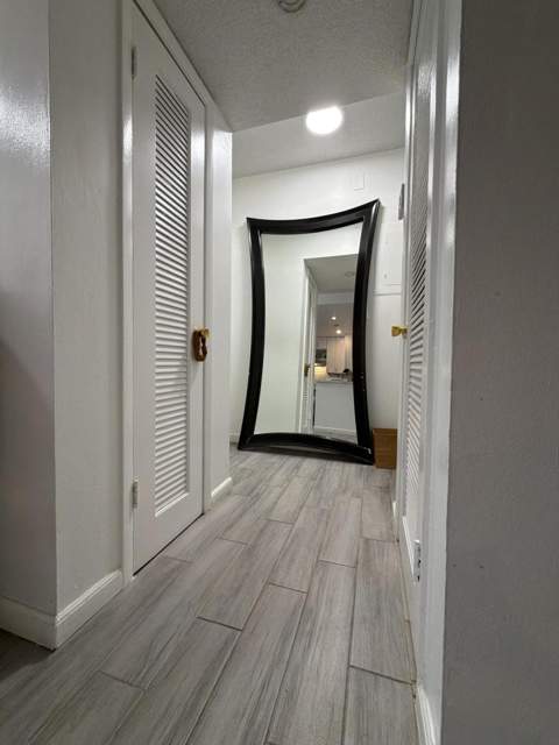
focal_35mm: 14
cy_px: 372
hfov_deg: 85.7
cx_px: 280
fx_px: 301
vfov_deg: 102.1
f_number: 2.2
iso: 200
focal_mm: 2.22
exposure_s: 1/60
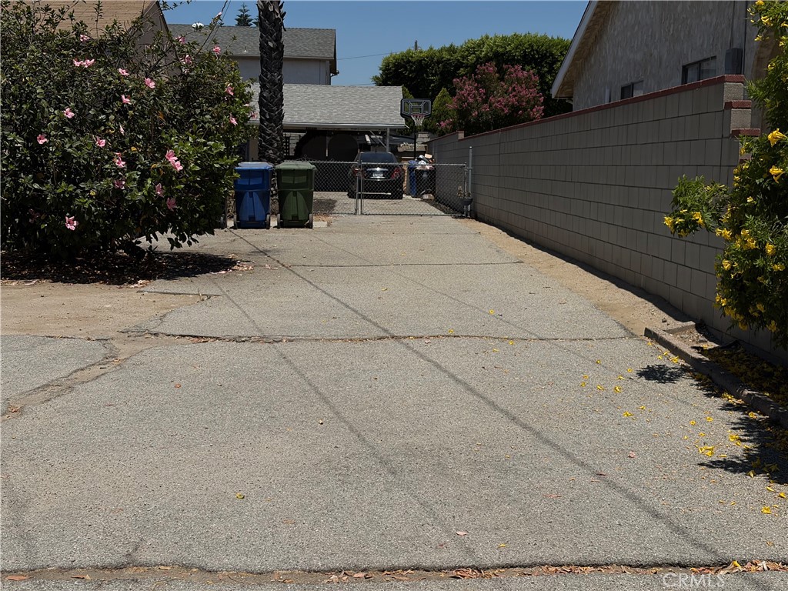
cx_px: 394
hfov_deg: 36.8
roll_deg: +1.4
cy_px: 296
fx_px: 1184
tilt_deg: -3.1
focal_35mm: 52
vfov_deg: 28.0
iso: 40
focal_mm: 5.96
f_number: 1.6
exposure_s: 1/8850
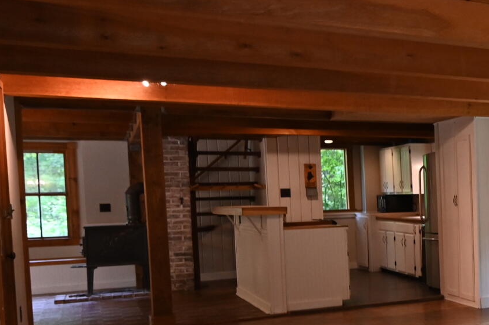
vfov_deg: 23.6
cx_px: 739
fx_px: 774
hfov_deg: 25.8
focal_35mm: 57
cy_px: 230
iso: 1250
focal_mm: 16
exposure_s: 1/125
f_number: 4
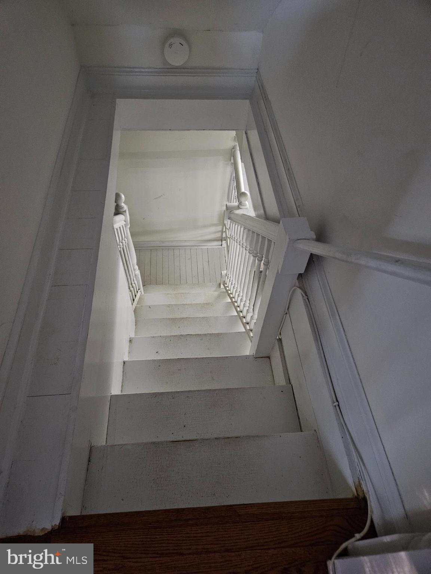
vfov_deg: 73.9
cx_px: 216
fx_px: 382
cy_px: 287
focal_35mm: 23
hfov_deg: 58.9
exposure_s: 1/24
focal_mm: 5.4
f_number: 1.8
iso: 640
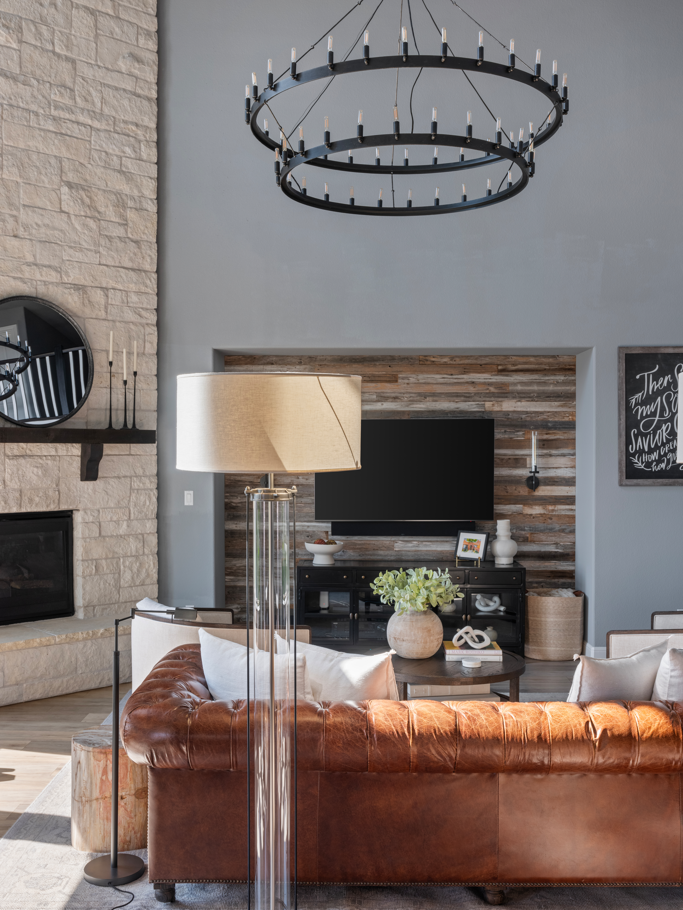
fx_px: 947
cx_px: 342
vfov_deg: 51.4
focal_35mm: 36
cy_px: 455
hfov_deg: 39.7
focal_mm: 45
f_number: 13
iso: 400
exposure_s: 1/5
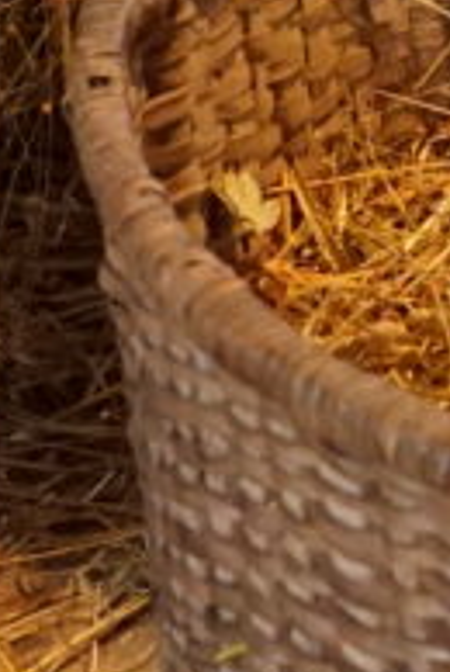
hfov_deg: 6.1
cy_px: -388
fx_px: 4203
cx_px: 343
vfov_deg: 8.9
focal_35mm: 225
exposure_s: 1/125
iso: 16000
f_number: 4
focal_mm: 38
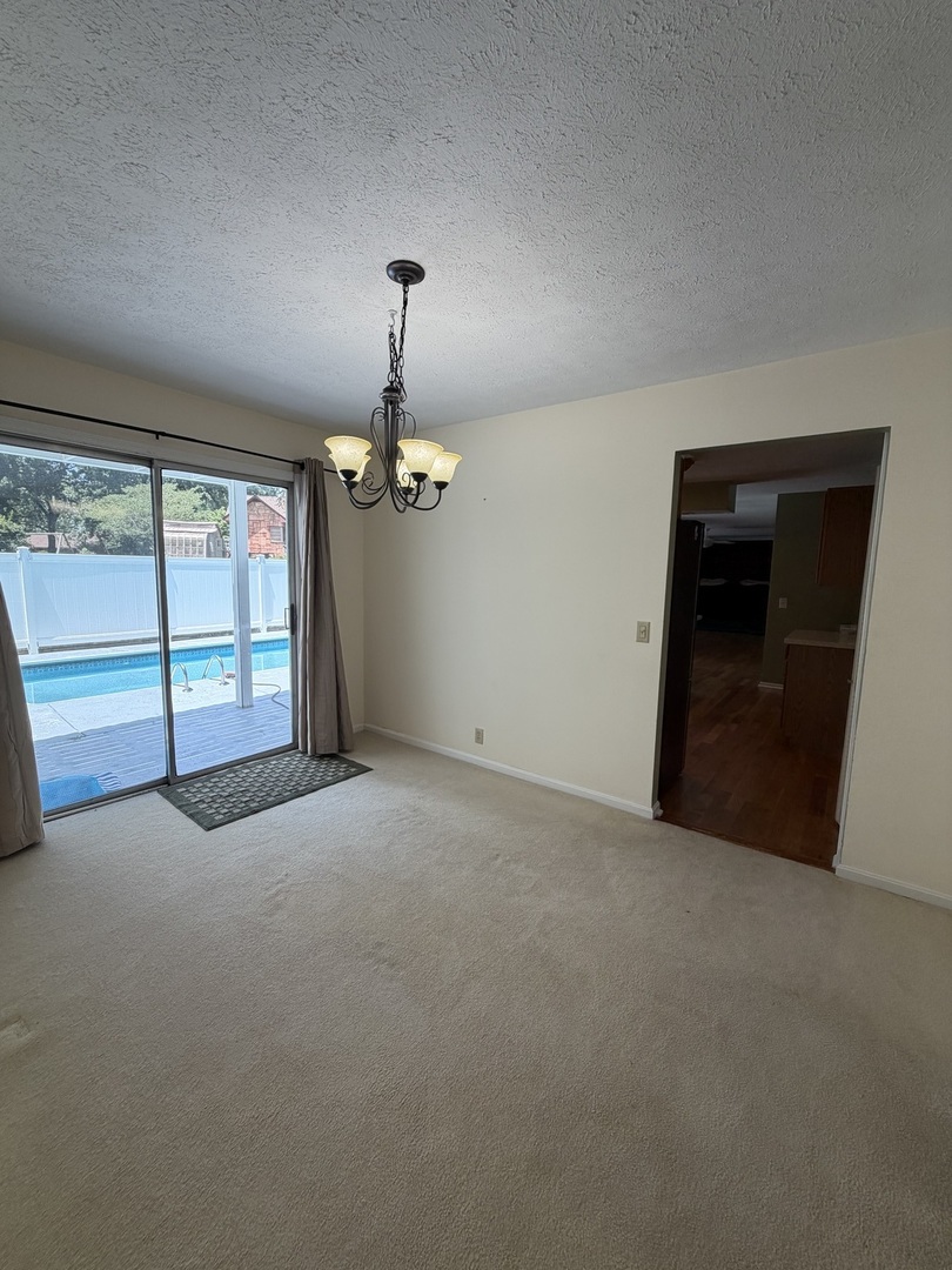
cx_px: 476
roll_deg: -1.7
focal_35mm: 14
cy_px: 635
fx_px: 513
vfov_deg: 102.1
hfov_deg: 85.7
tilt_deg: -6.9
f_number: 2.2
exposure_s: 1/173
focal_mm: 2.22
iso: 64
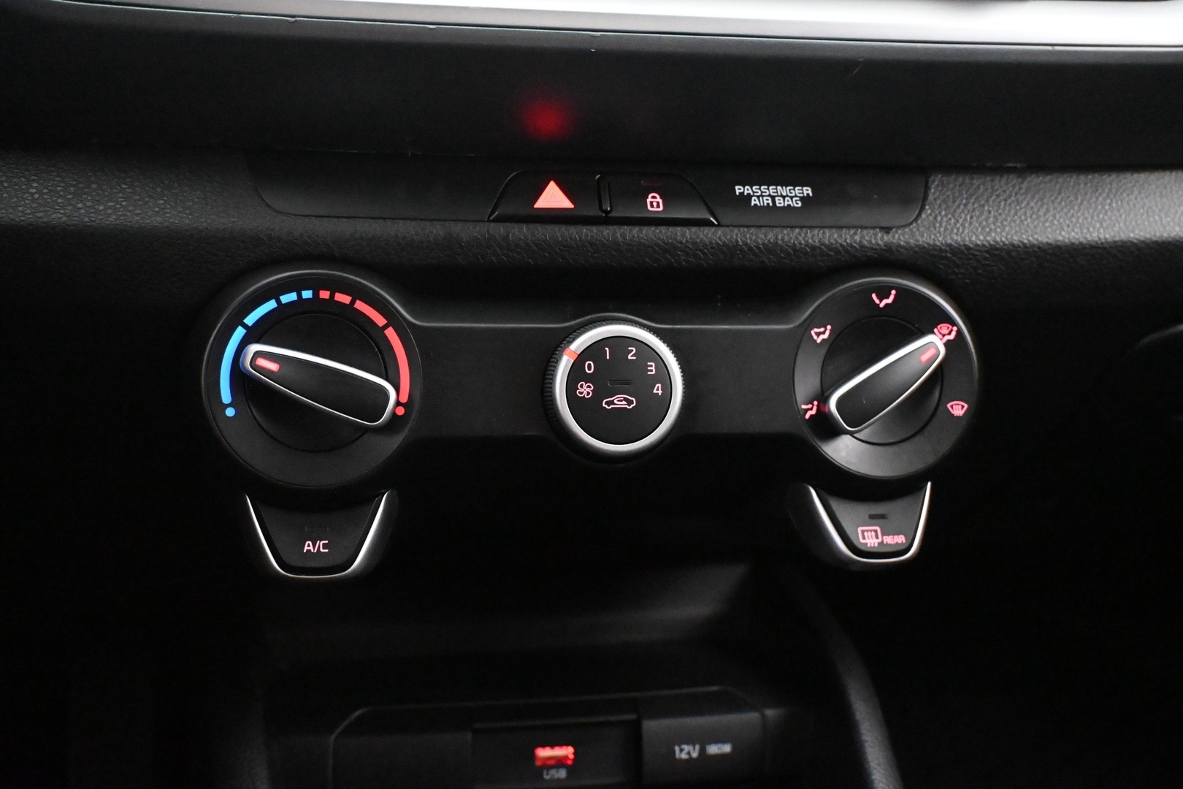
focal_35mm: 38
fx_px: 1232
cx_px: 592
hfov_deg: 51.3
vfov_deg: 35.5
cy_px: 394
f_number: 4.2
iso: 12800
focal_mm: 25
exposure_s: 1/40
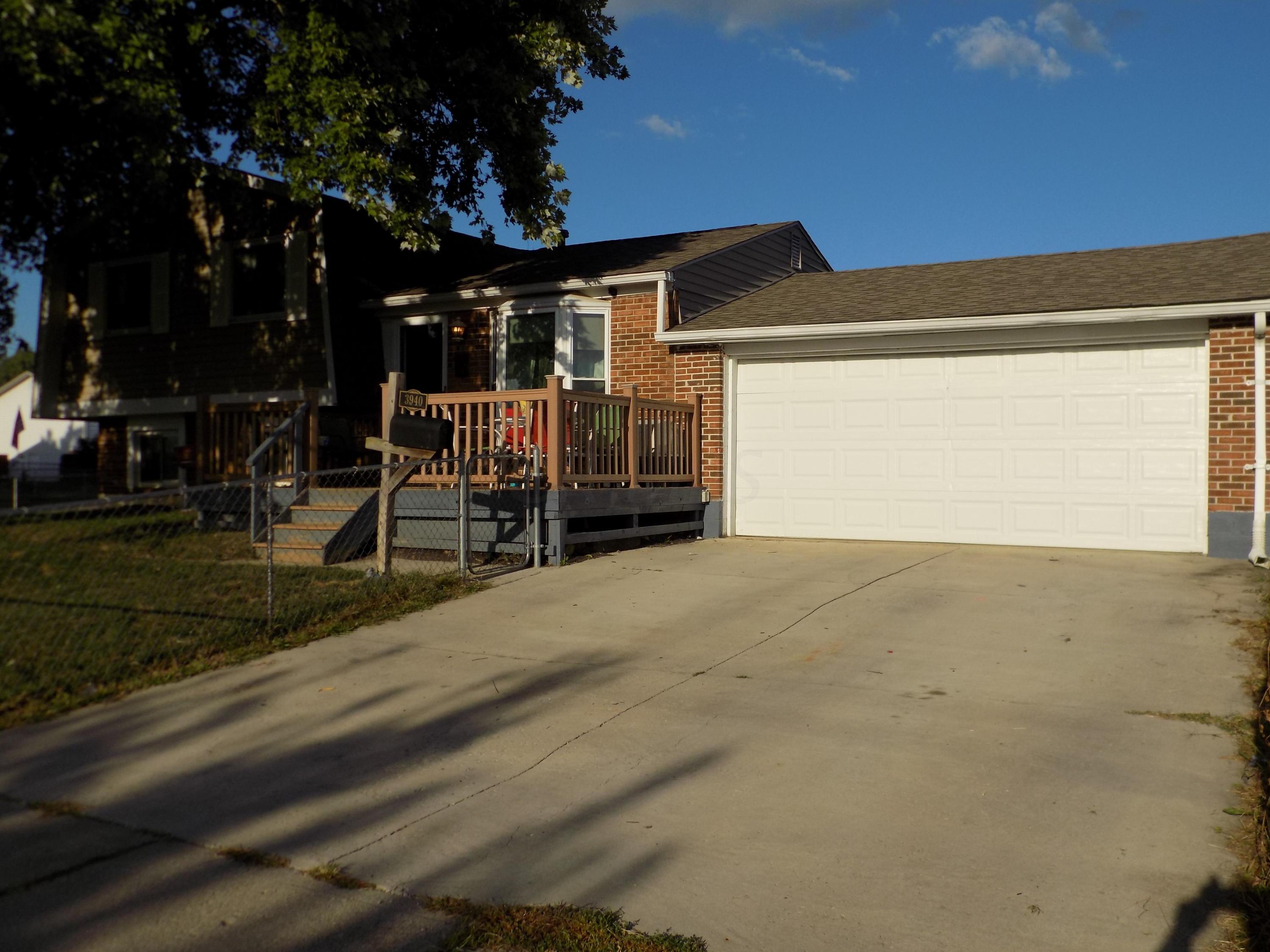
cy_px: 476
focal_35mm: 30
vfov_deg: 46.8
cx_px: 635
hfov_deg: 60.0
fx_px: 1101
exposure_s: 1/200
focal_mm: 5.3
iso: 80
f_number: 10.6
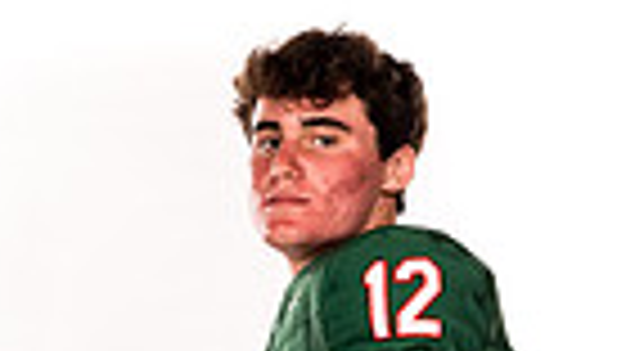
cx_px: 135
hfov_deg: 11.5
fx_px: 3102
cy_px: 891
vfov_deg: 6.2
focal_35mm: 187
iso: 800
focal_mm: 55
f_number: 8
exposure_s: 1/400
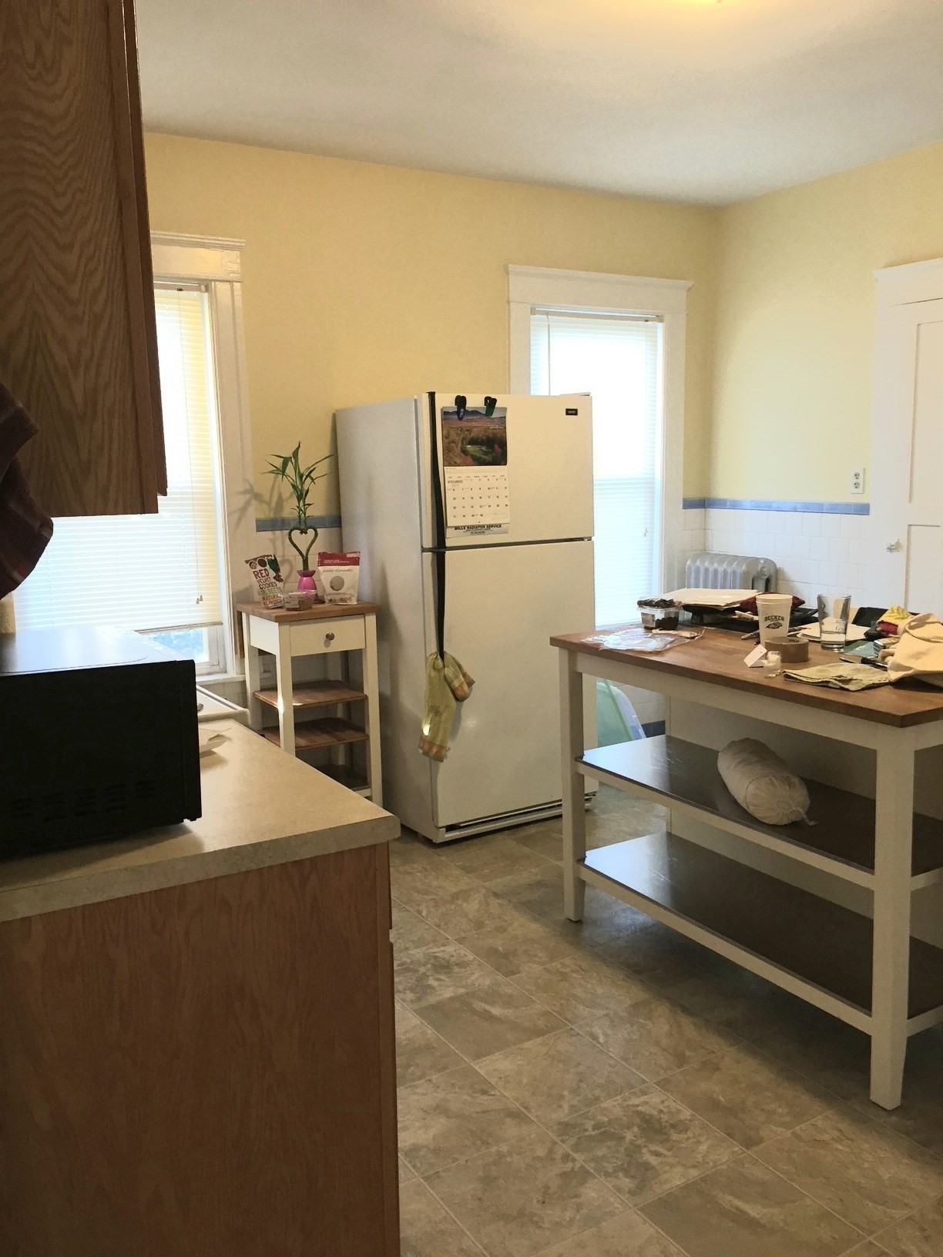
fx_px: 1053
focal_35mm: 29
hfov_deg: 48.2
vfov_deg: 61.7
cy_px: 628
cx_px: 472
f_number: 2.2
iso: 100
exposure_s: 1/30
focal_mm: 4.15
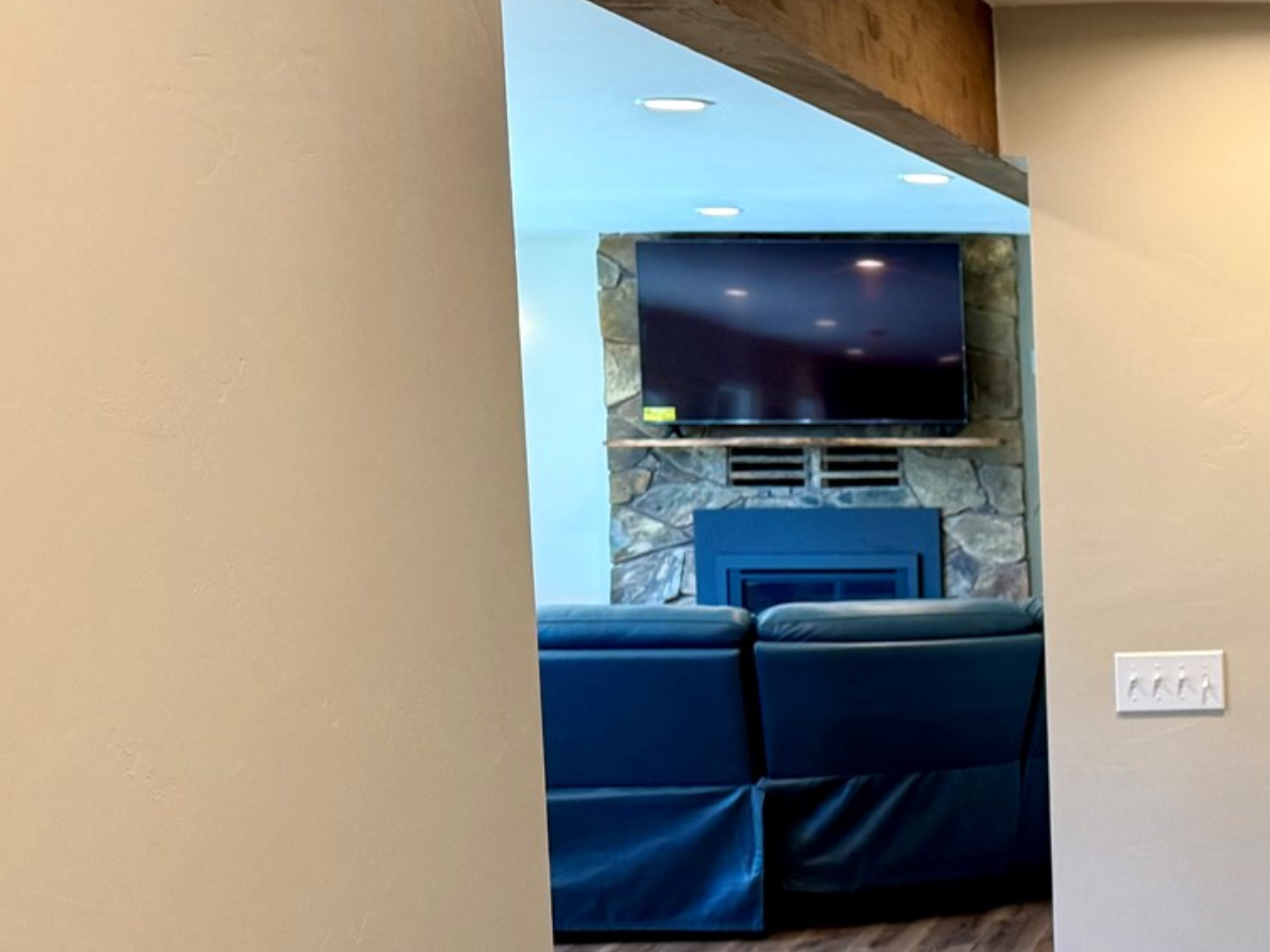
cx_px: 1520
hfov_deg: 26.5
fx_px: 2385
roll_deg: +0.9
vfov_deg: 22.5
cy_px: 623
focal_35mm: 65
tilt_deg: -5.3
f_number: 1.78
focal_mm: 6.76
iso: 200
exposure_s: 1/120
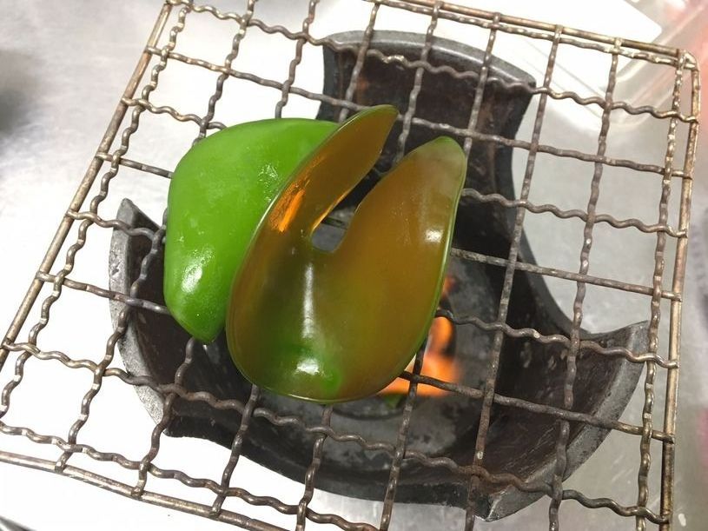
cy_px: 266
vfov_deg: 48.2
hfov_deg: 61.7
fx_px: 593
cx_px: 354
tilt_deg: -66.5
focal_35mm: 29
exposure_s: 1/30
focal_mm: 4.15
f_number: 2.2
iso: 125
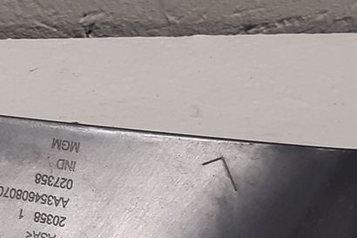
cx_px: -28
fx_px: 1338
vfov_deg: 10.1
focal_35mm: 135
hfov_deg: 14.9
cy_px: 182
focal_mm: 3.93
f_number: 1.7
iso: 125
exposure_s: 1/50
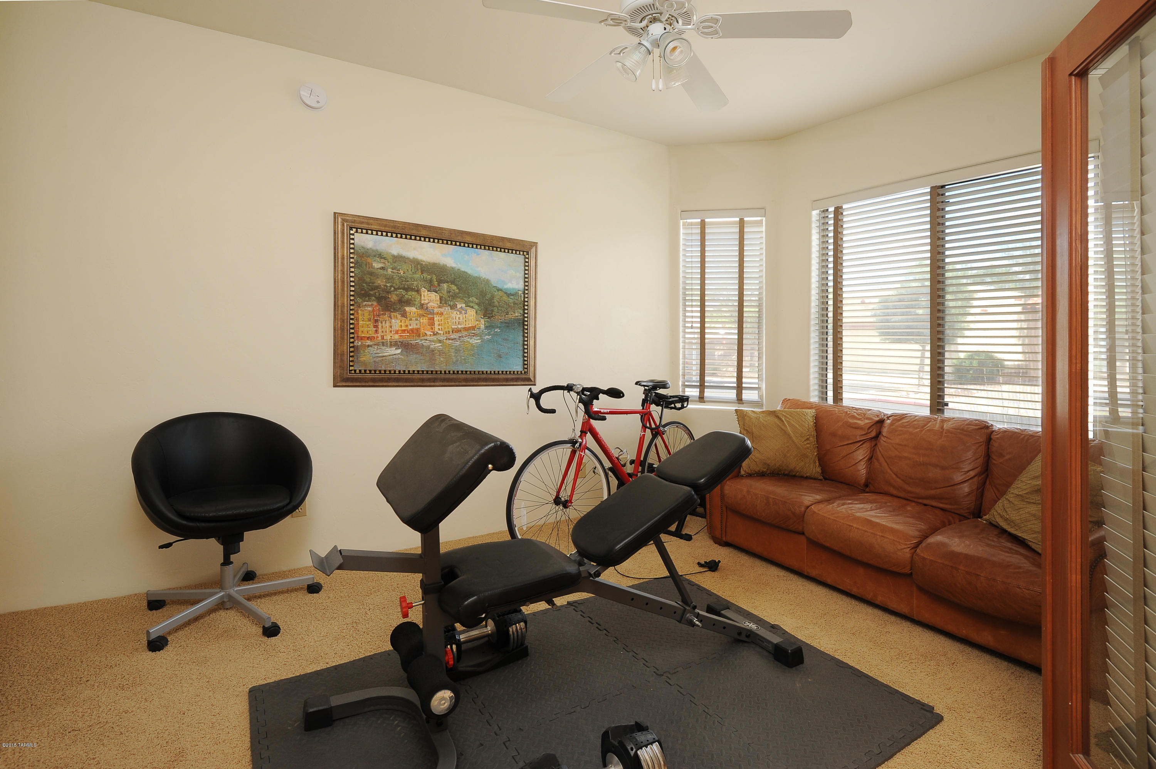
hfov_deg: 96.8
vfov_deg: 73.7
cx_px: 578
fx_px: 513
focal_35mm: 16
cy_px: 384
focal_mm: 16
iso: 400
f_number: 8
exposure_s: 1/8
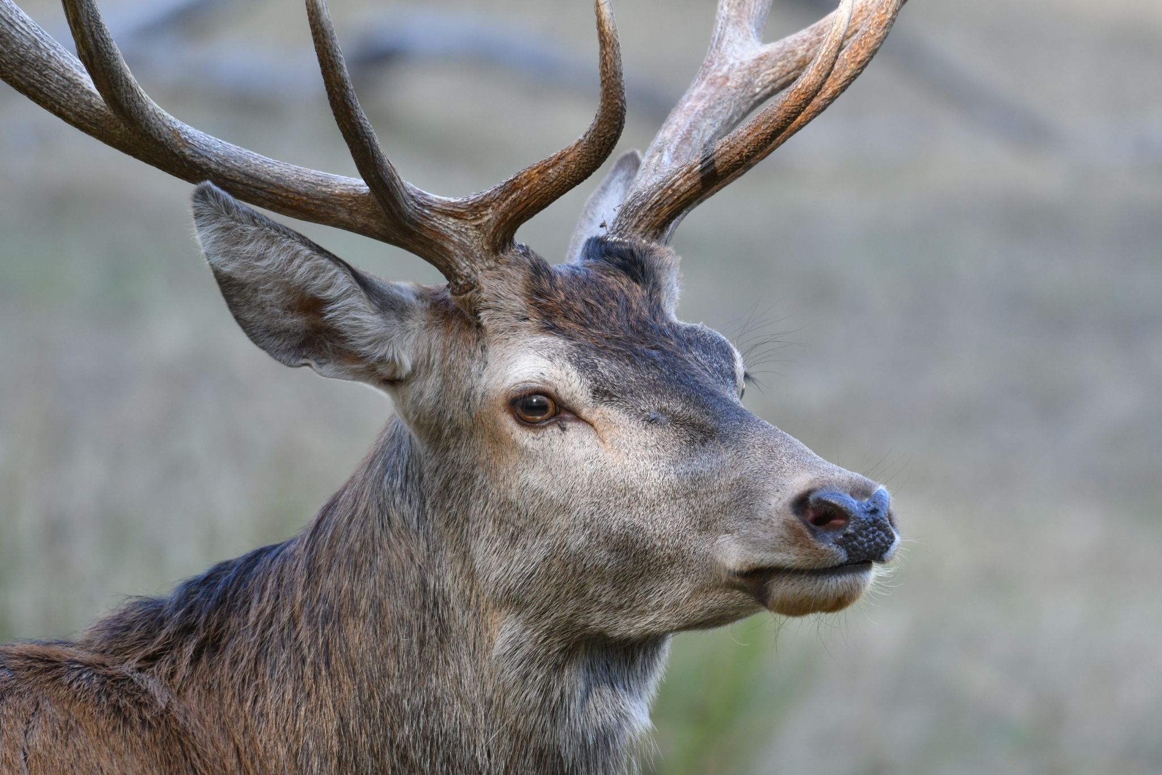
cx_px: 581
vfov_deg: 2.6
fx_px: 16943
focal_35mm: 525
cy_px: 388
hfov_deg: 3.9
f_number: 5.6
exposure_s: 1/350
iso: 800
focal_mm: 350
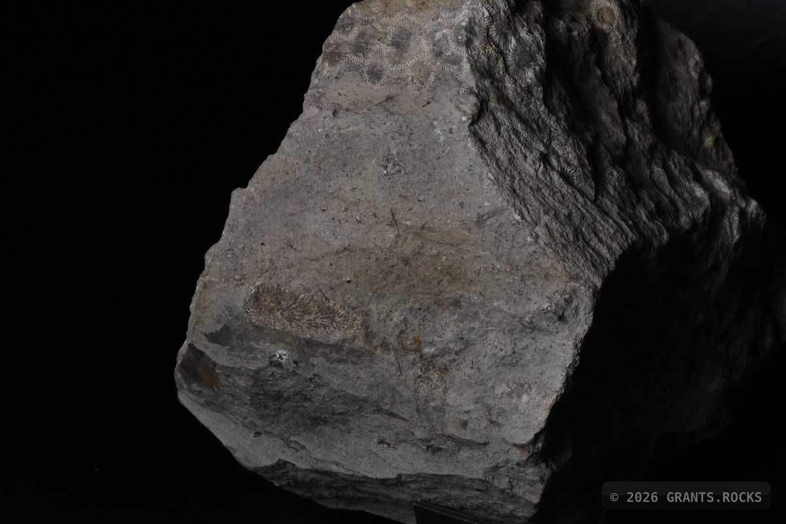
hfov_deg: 19.4
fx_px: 2293
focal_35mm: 105
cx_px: 393
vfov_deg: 13.1
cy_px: 262
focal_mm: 105
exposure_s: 1/40
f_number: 20
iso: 5000
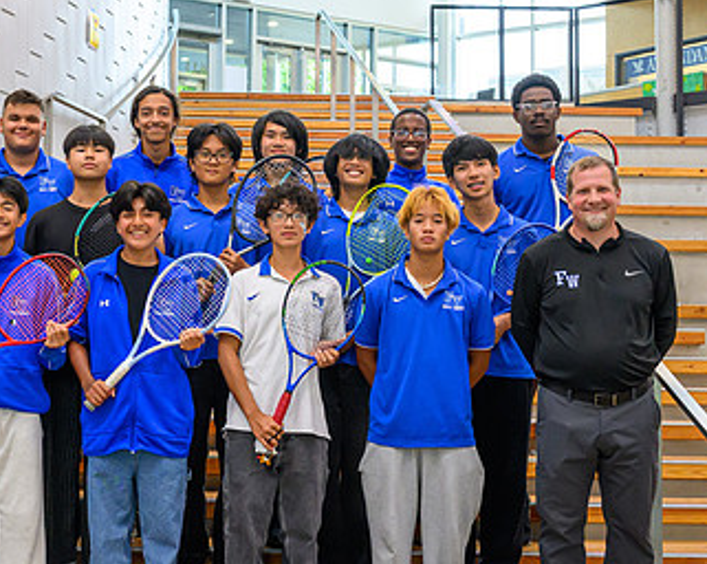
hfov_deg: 30.0
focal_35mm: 62
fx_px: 1296
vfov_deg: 24.5
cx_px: 166
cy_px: 269
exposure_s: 1/160
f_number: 4
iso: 1600
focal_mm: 24
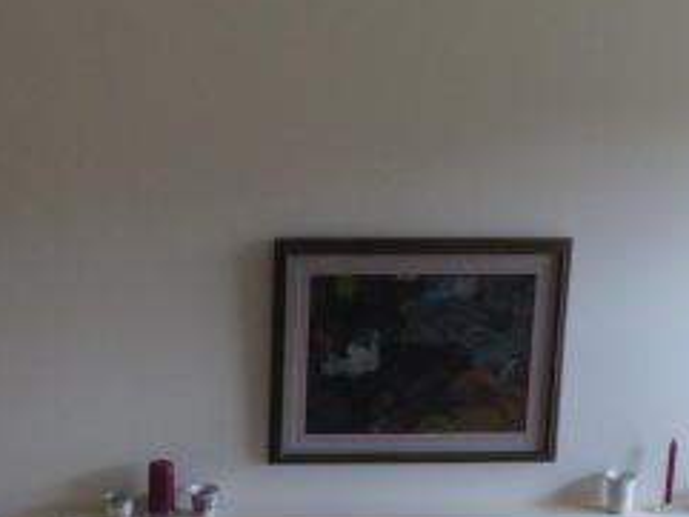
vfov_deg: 12.0
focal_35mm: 123
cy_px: 351
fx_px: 2449
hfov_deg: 16.0
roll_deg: -1.8
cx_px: 352
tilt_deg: -19.4
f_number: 2.2
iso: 50
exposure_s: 1/60
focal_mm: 4.15
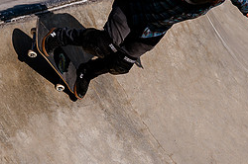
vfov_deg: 6.3
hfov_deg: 9.5
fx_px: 1493
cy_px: 47
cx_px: 166
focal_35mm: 217
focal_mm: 86
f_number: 10
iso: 200
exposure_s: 1/640
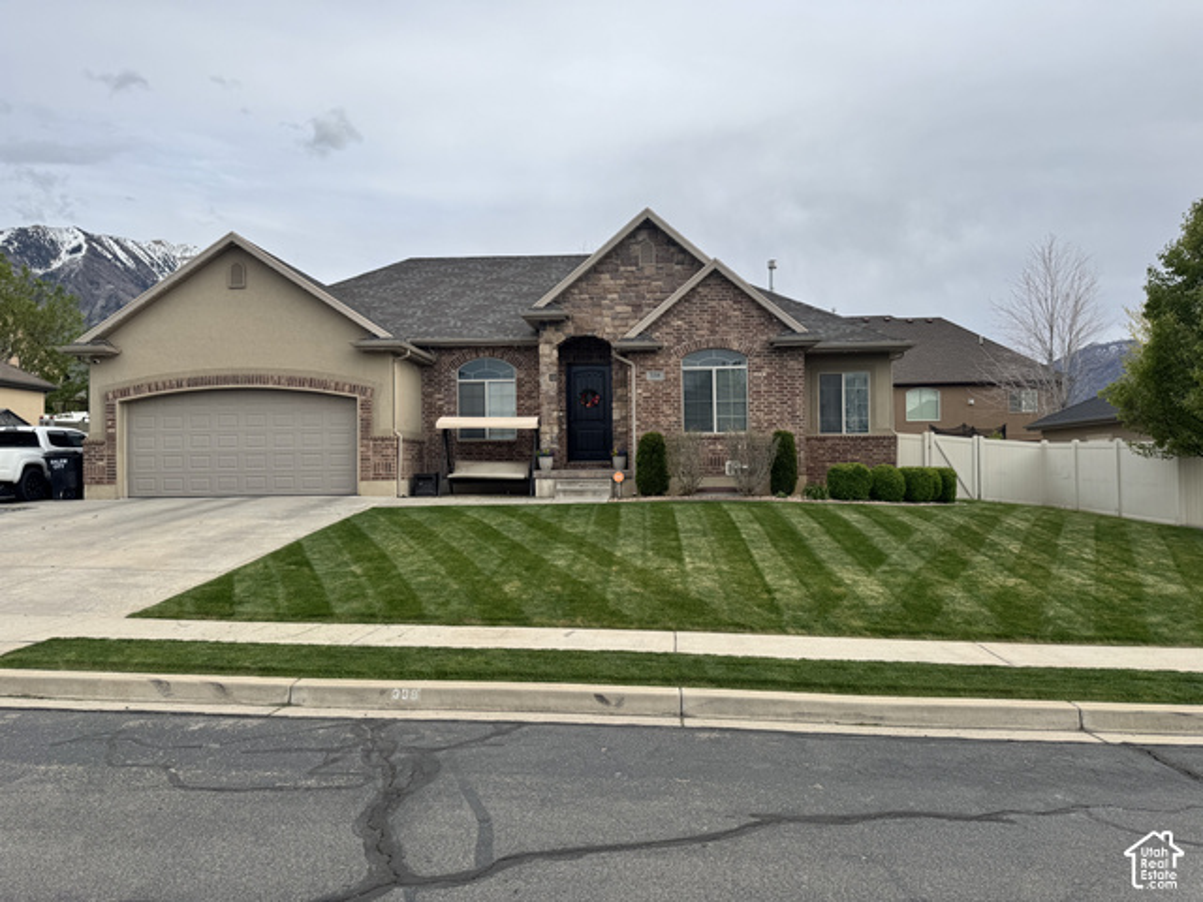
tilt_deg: +1.8
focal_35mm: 24
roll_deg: +0.9
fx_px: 834
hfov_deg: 71.6
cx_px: 602
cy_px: 451
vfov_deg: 56.8
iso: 80
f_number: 1.78
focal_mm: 6.76
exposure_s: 1/2174
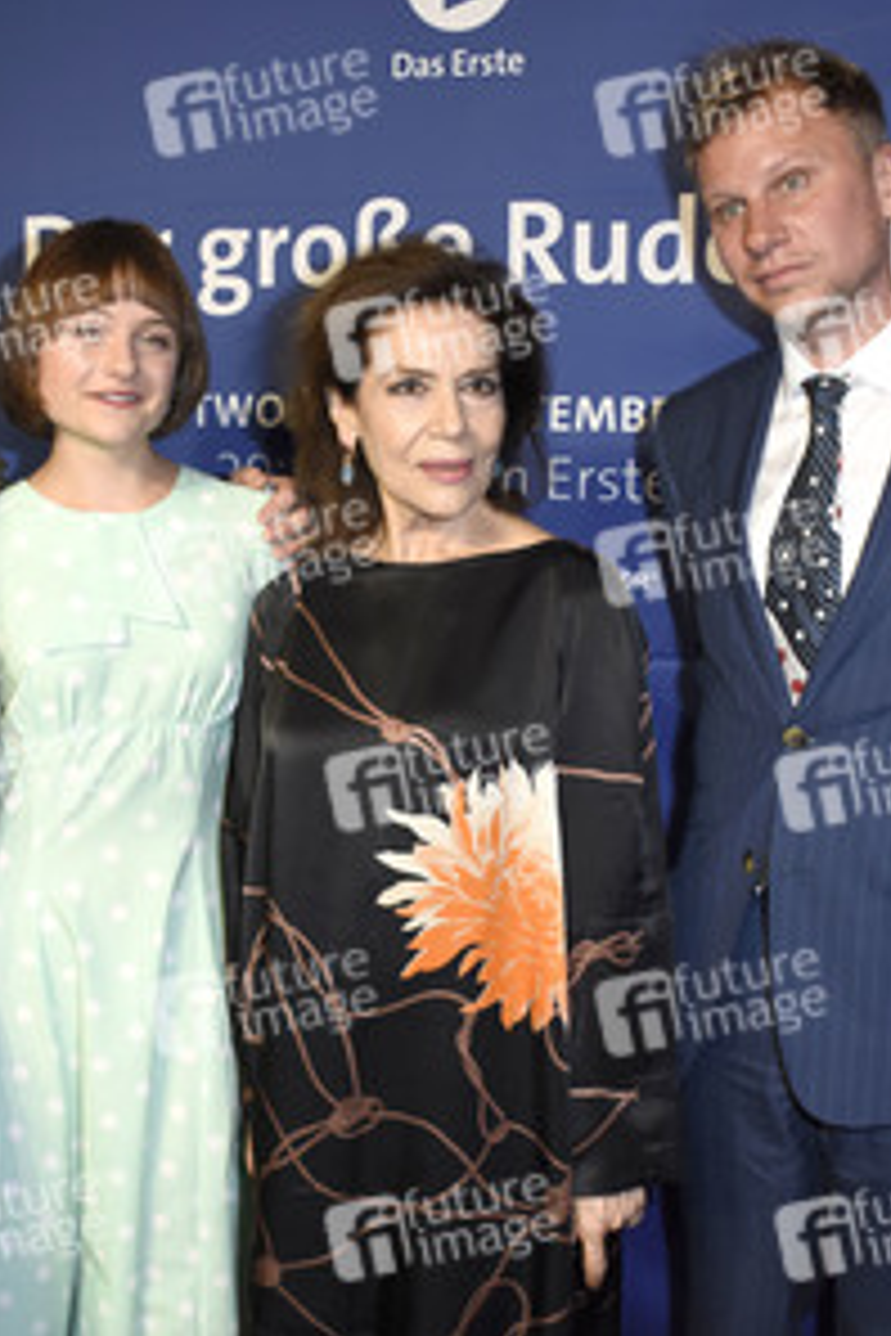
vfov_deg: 47.4
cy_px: 666
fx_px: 1522
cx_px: 322
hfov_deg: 32.4
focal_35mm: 41
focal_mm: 18
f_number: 6.3
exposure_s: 1/160
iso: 640
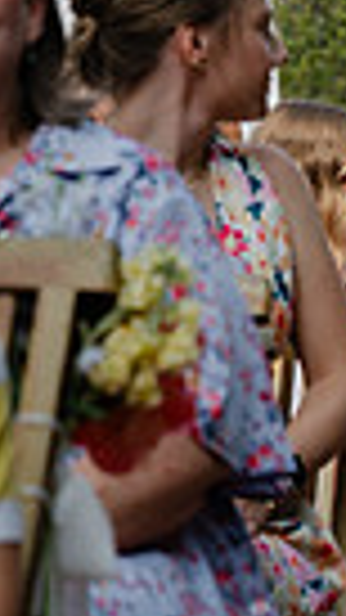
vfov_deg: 5.9
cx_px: 993
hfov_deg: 3.3
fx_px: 5957
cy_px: 41
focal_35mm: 365
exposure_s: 1/640
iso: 64
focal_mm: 70
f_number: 3.5
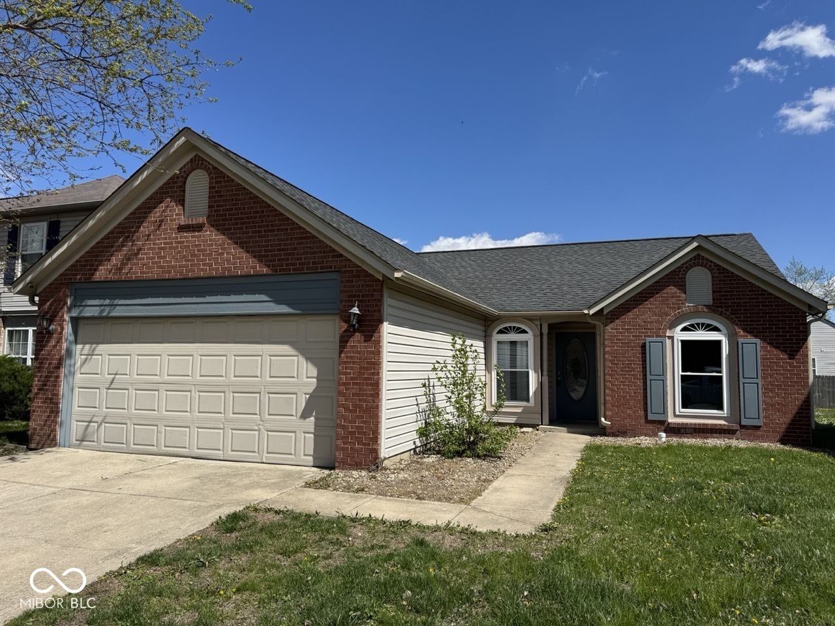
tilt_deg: +5.5
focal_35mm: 24
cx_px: 418
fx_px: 579
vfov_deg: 56.8
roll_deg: -0.4
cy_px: 313
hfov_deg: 71.6
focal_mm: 6.76
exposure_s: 1/5814
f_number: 1.78
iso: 80
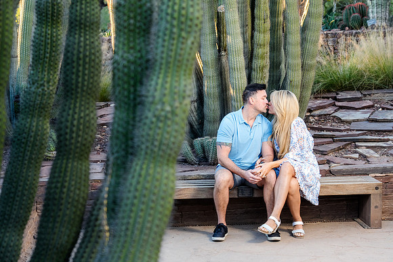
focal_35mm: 78
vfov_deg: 17.4
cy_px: 121
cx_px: 211
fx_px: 856
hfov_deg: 25.9
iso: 320
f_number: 5.6
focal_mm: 73
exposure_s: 1/125
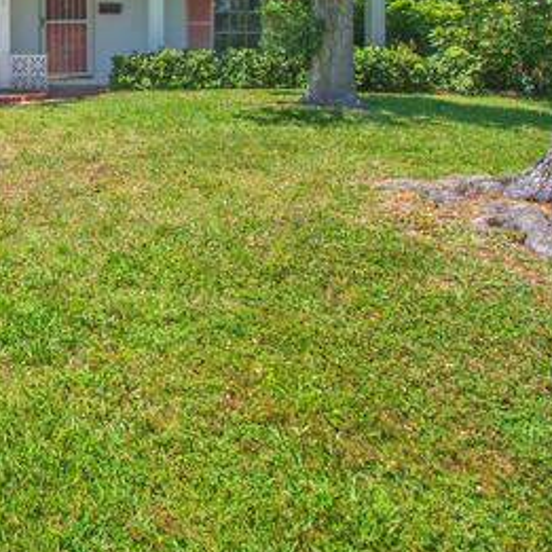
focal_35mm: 39
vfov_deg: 38.2
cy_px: 3
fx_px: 704
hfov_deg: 36.9
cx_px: -38
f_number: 8
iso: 320
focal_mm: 10
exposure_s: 1/500
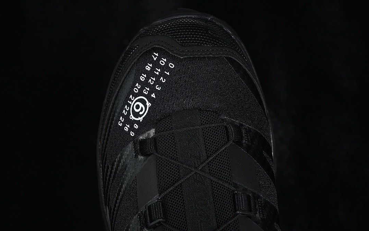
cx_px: 184
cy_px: 116
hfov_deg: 26.8
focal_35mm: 77
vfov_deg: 16.9
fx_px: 774
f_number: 6.3
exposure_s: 1/50
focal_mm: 50
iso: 160
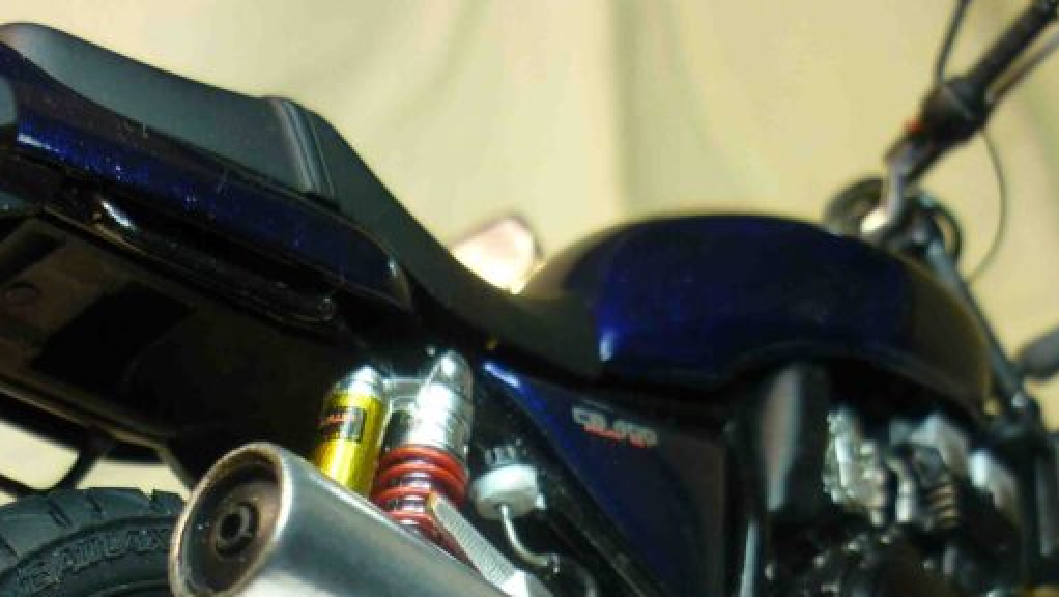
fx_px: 2023
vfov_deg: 16.3
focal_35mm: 72
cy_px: 647
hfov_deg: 29.3
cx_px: 448
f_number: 2.8
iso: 80
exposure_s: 1/30
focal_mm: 5.5
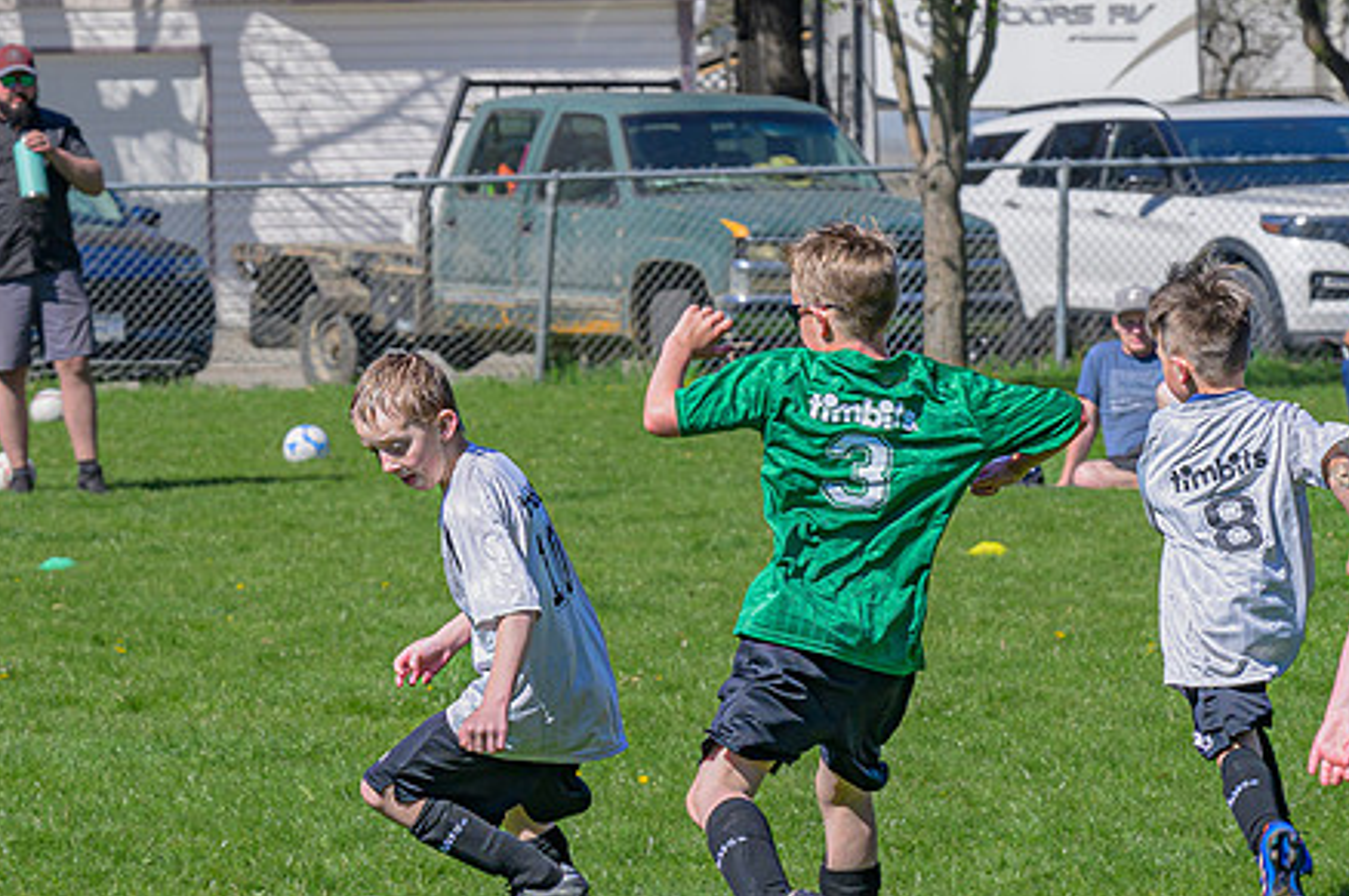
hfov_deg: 7.9
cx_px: 420
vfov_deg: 5.3
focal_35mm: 260
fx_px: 9732
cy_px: 678
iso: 200
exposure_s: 1/500
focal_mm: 99
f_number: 6.3
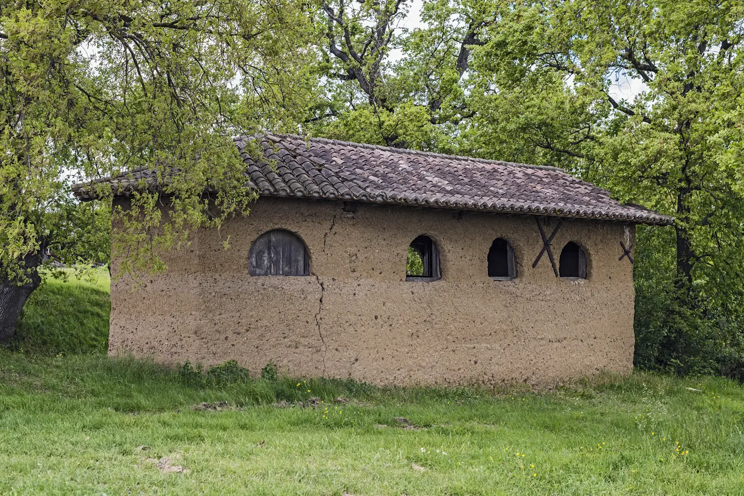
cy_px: 248
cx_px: 372
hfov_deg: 39.6
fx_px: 1034
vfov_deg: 27.0
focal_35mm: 50
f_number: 5.6
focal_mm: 50
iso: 125
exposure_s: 1/125
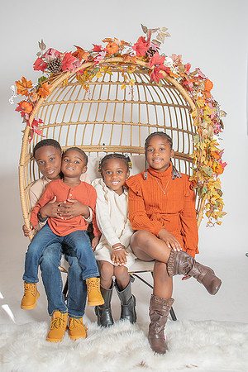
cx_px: 124
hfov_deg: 26.0
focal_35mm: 52
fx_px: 537
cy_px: 186
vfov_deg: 38.2
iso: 640
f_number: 2.5
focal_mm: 35
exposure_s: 1/250
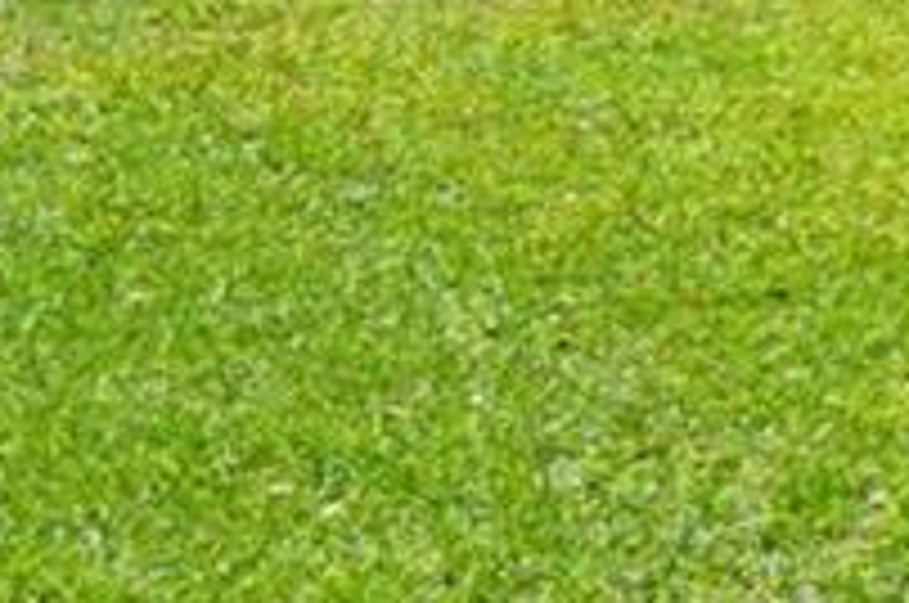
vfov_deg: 10.9
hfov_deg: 8.5
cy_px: -410
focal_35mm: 119
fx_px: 3000
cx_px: 3532
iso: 100
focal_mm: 10
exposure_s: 1/1250
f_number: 4.5
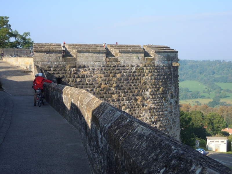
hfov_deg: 30.7
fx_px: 422
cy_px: 87
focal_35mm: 63
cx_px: 116
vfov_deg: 23.3
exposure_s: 1/500
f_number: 4
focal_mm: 11.2
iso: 100
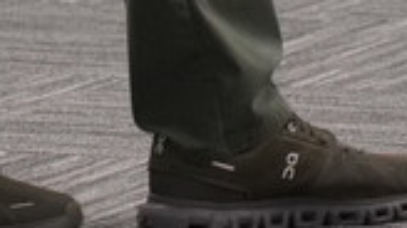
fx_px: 7420
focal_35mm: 688
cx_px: 207
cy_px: -721
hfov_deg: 3.1
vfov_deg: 1.7
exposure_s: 1/160
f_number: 4
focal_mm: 105
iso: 5000
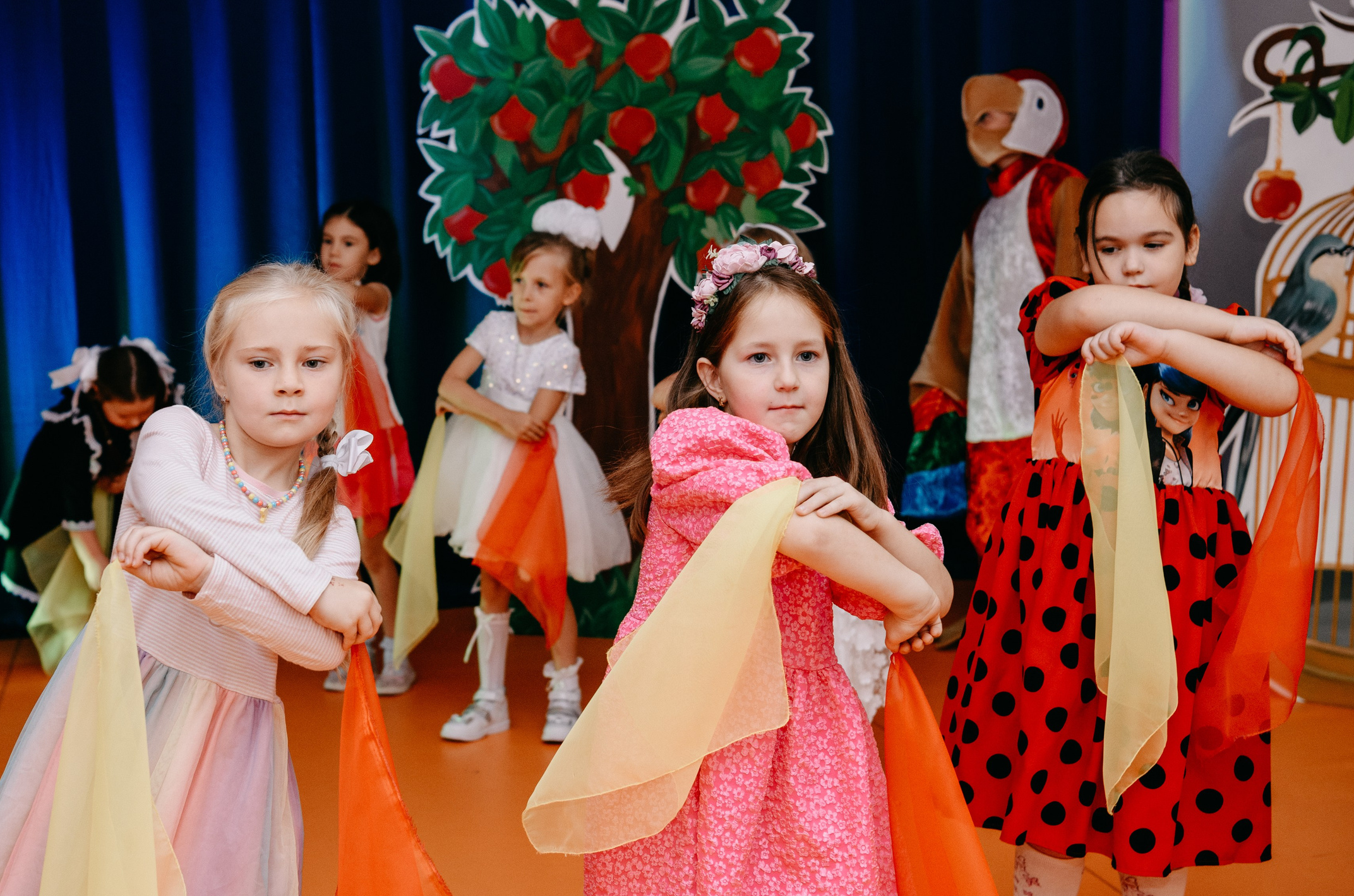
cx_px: 563
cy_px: 390
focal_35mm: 58
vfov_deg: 23.3
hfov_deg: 34.5
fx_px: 2176
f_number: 4
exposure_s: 1/160
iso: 500
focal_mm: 45
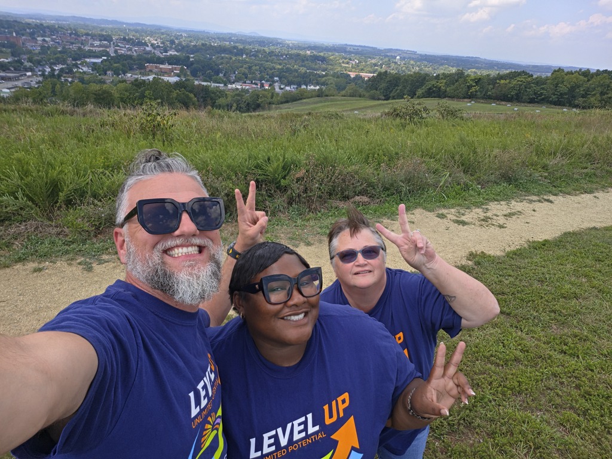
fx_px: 407
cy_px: 230
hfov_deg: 73.9
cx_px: 306
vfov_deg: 58.9
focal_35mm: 23
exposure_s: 1/989
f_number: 2.2
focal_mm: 3.3
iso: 40
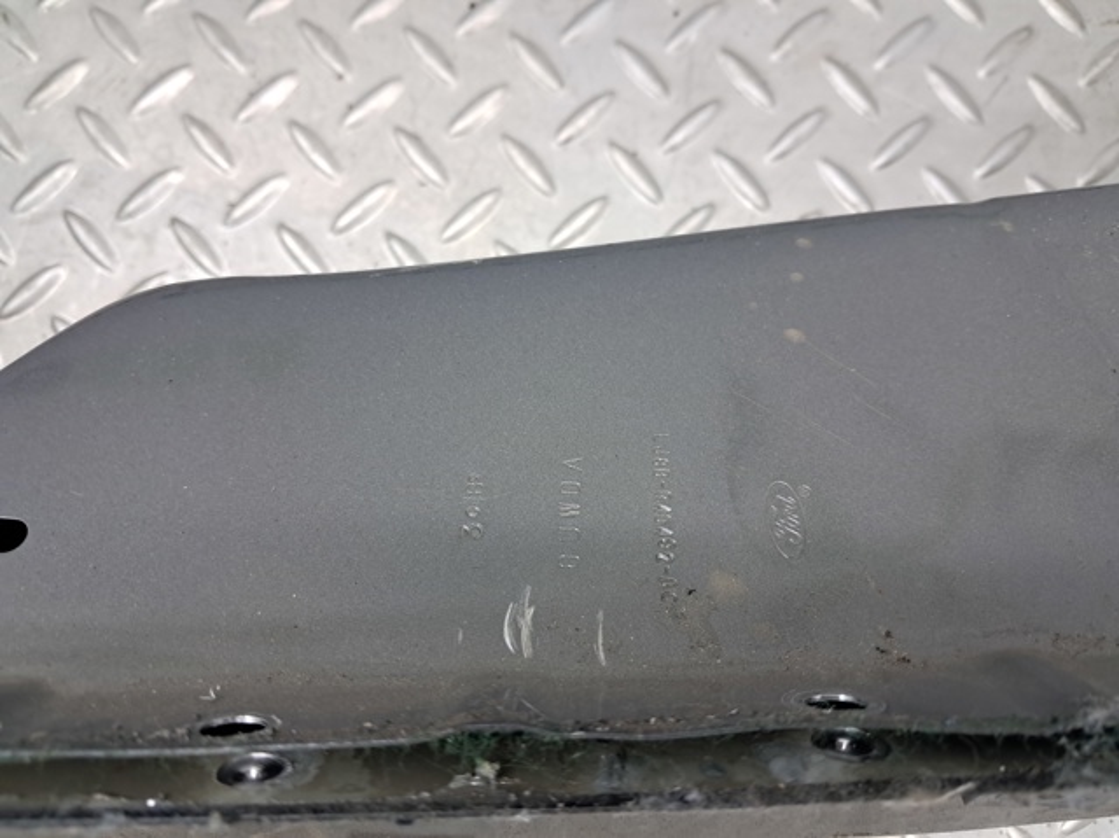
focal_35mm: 27
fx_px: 872
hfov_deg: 65.4
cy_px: 419
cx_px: 560
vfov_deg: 51.3
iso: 200
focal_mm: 4
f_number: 1.8
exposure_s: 1/50
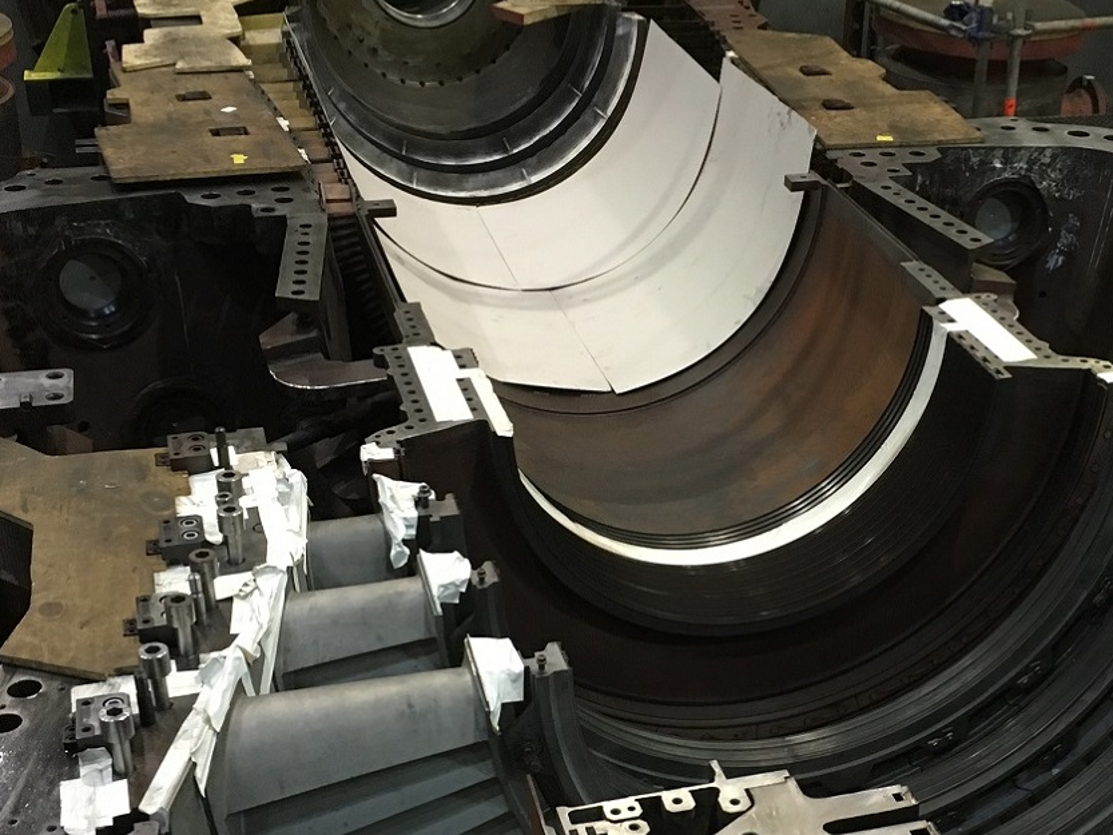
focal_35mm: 52
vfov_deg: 27.7
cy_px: 611
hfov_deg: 36.5
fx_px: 1672
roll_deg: -1.1
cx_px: 725
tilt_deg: -33.4
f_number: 2.2
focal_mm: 4.15
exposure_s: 1/33
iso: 160
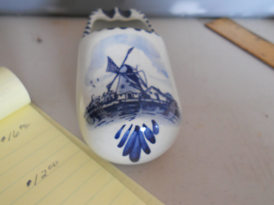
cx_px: 137
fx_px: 253
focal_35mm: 32
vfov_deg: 44.2
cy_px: 102
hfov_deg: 56.8
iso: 250
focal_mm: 5.8
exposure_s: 1/30
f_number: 3.5
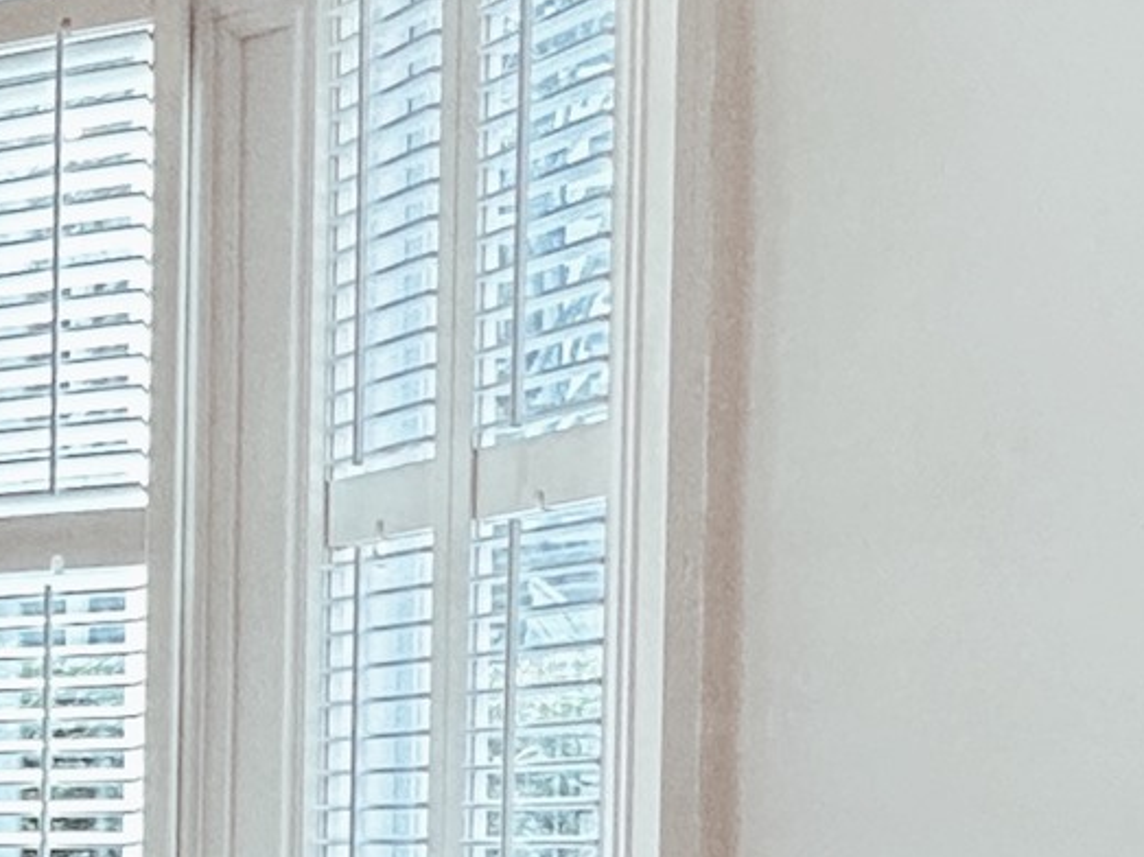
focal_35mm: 81
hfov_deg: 17.5
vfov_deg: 17.6
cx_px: -1118
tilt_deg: -1.4
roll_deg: +0.1
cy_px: 912
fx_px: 2676
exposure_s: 1/100
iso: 160
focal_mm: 2.22
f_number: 2.2
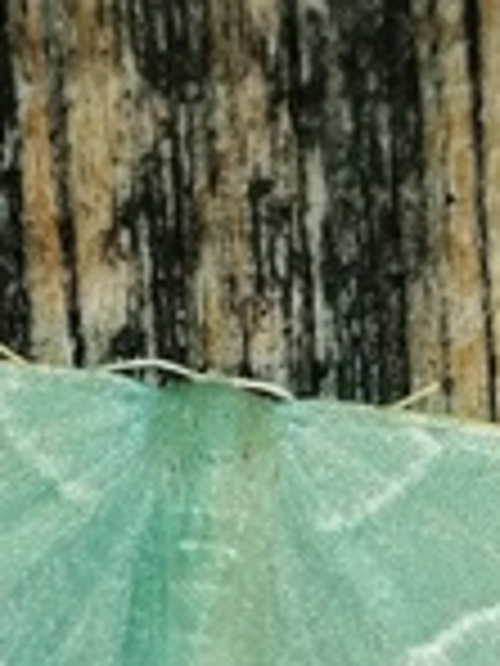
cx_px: 185
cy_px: 698
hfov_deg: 7.8
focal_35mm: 190
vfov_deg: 10.3
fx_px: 3659
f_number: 1.8
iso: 50
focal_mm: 3.95
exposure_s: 1/235
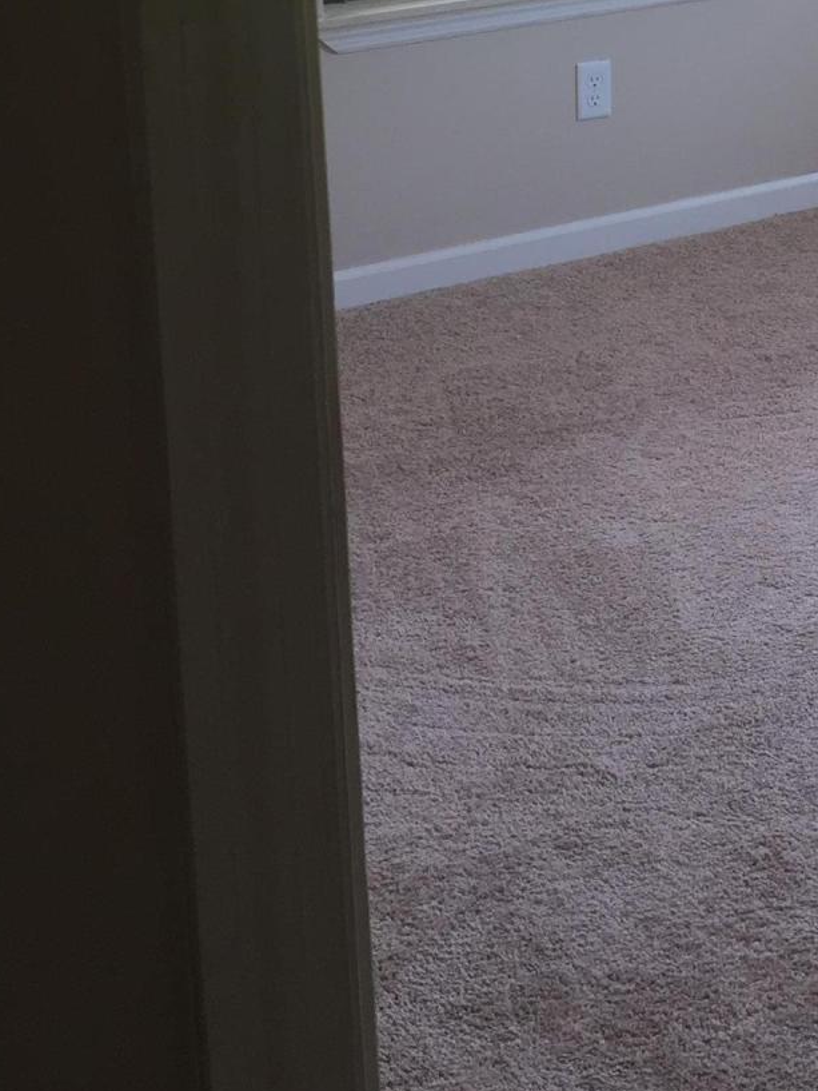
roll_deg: +1.9
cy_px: -140
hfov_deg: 19.6
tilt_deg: -8.5
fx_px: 2236
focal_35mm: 71
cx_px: 965
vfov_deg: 25.2
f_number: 2.2
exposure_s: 1/60
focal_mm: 4.15
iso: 40
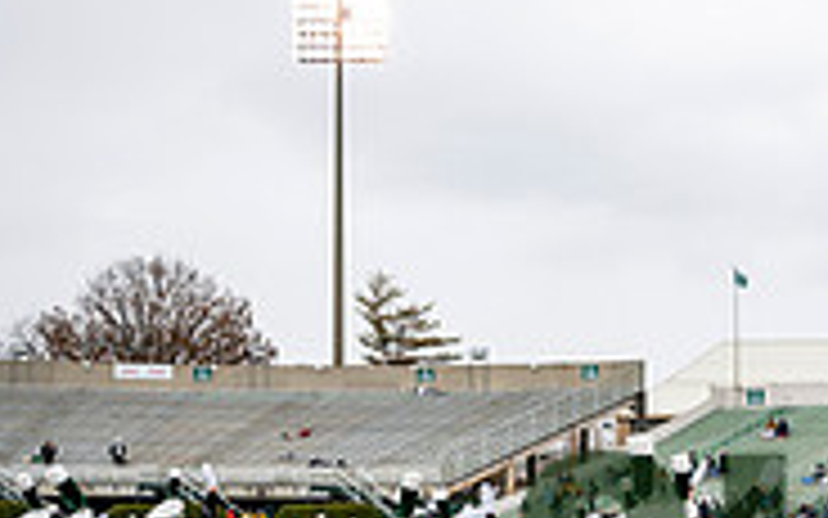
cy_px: 664
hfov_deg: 25.3
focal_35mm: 77
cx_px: 860
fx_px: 1738
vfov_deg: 16.1
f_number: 2.8
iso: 100
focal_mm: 24
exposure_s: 1/500
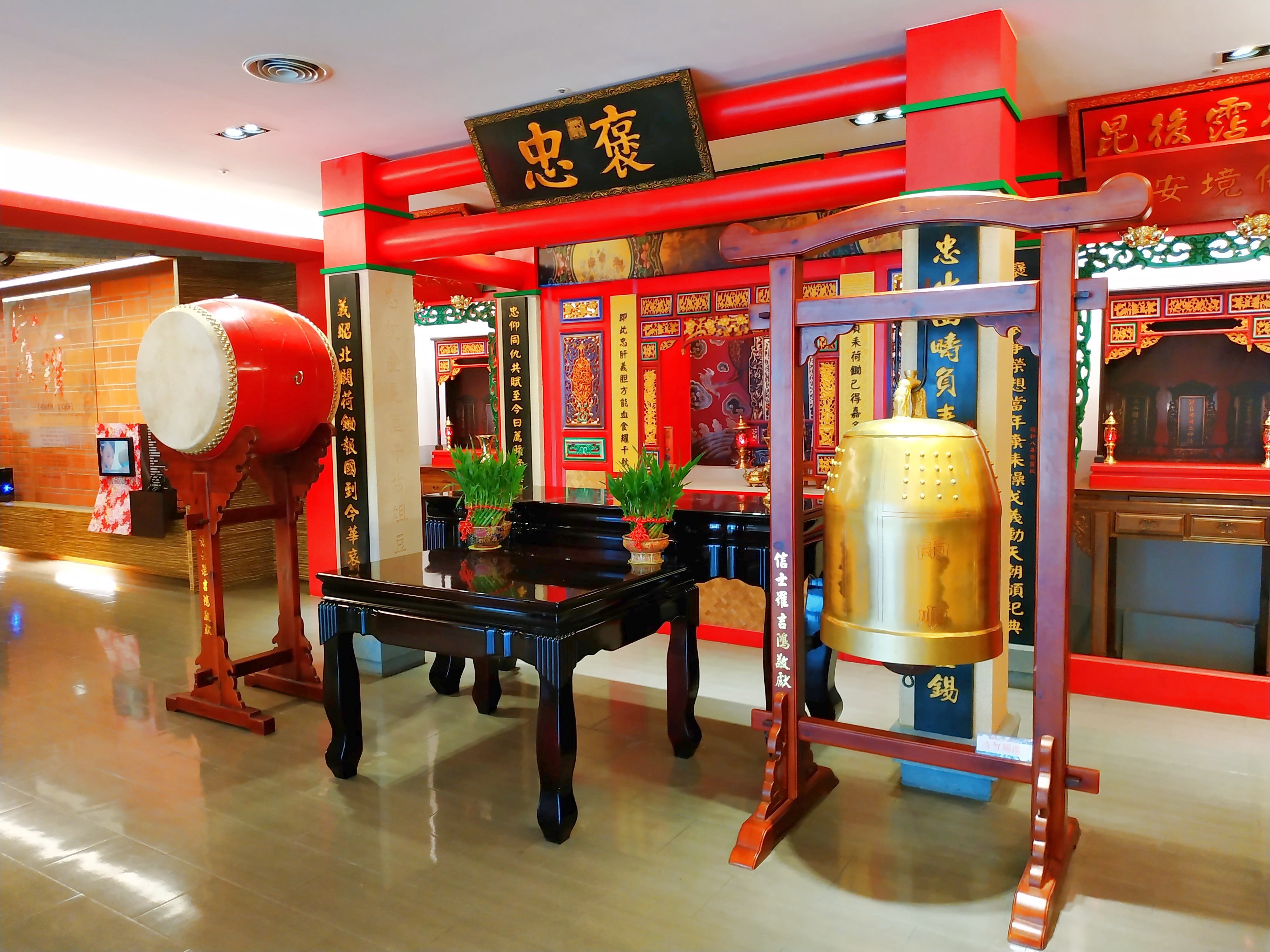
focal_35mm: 24
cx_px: 635
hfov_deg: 71.6
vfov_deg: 56.8
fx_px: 881
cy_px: 476
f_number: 1.9
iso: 400
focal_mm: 3.94
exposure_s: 1/20
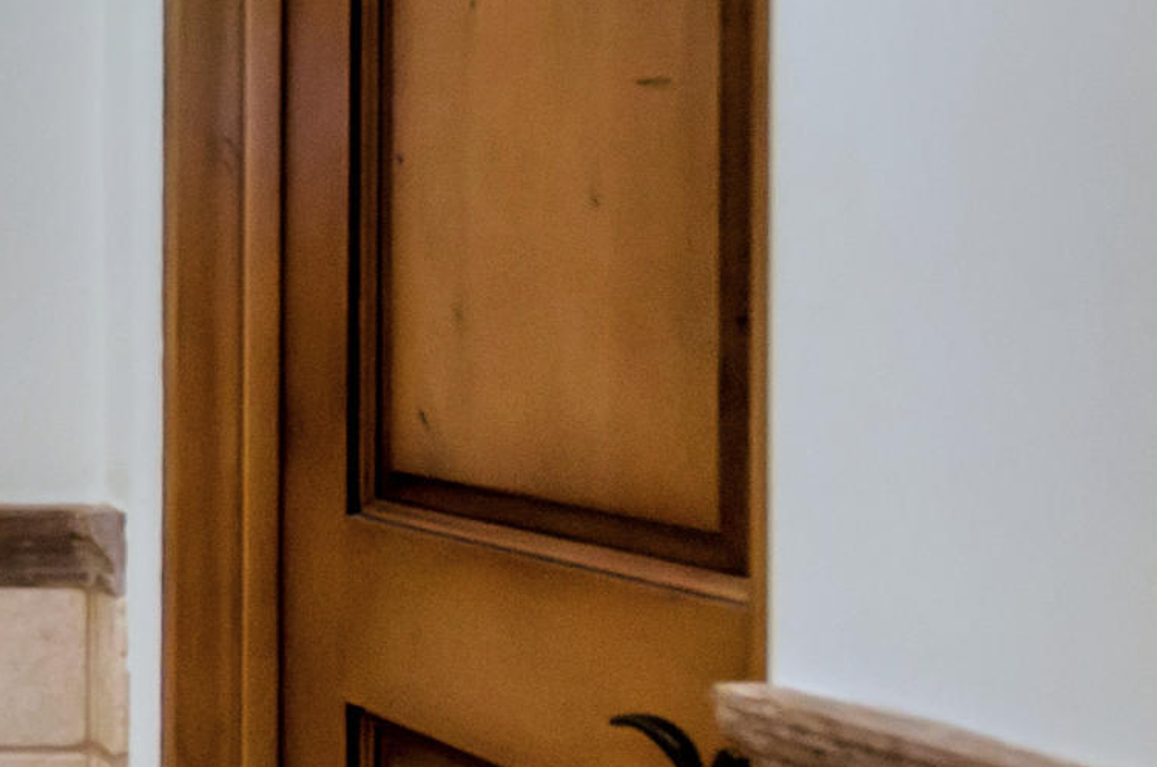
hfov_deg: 23.1
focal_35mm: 60
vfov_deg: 22.4
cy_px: 214
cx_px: -779
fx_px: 1925
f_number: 6.3
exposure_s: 1/60
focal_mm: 10
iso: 1000
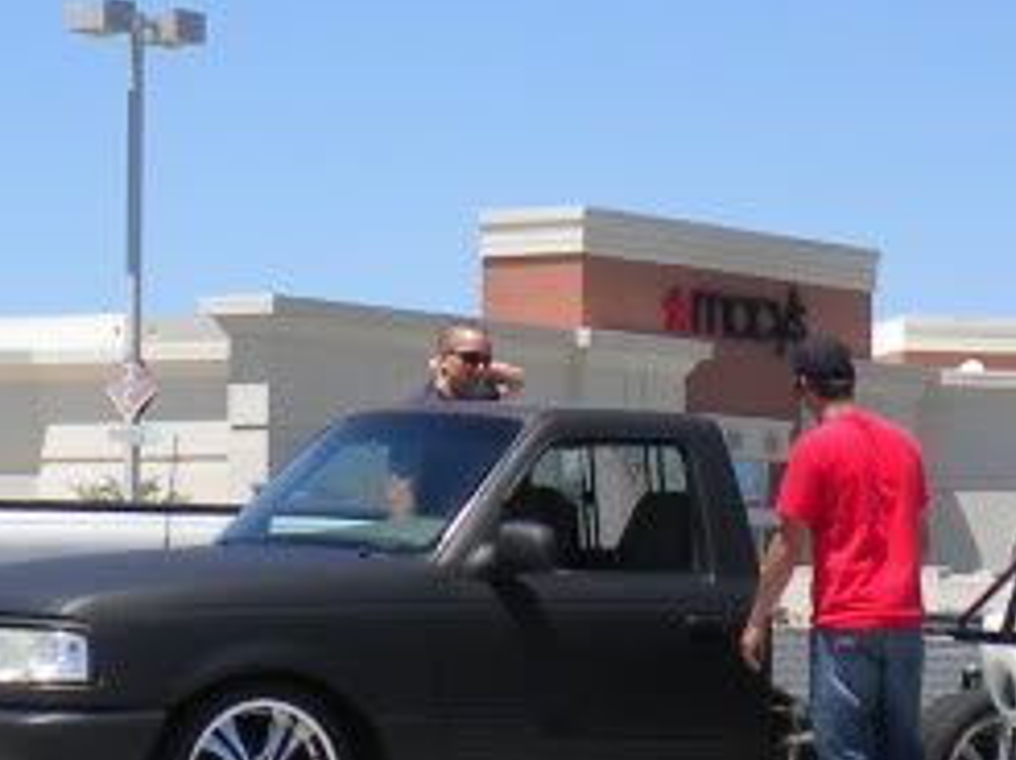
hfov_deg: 11.6
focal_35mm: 171
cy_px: 463
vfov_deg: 8.7
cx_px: 458
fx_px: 5014
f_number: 4.9
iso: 80
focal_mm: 7.4
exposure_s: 1/667
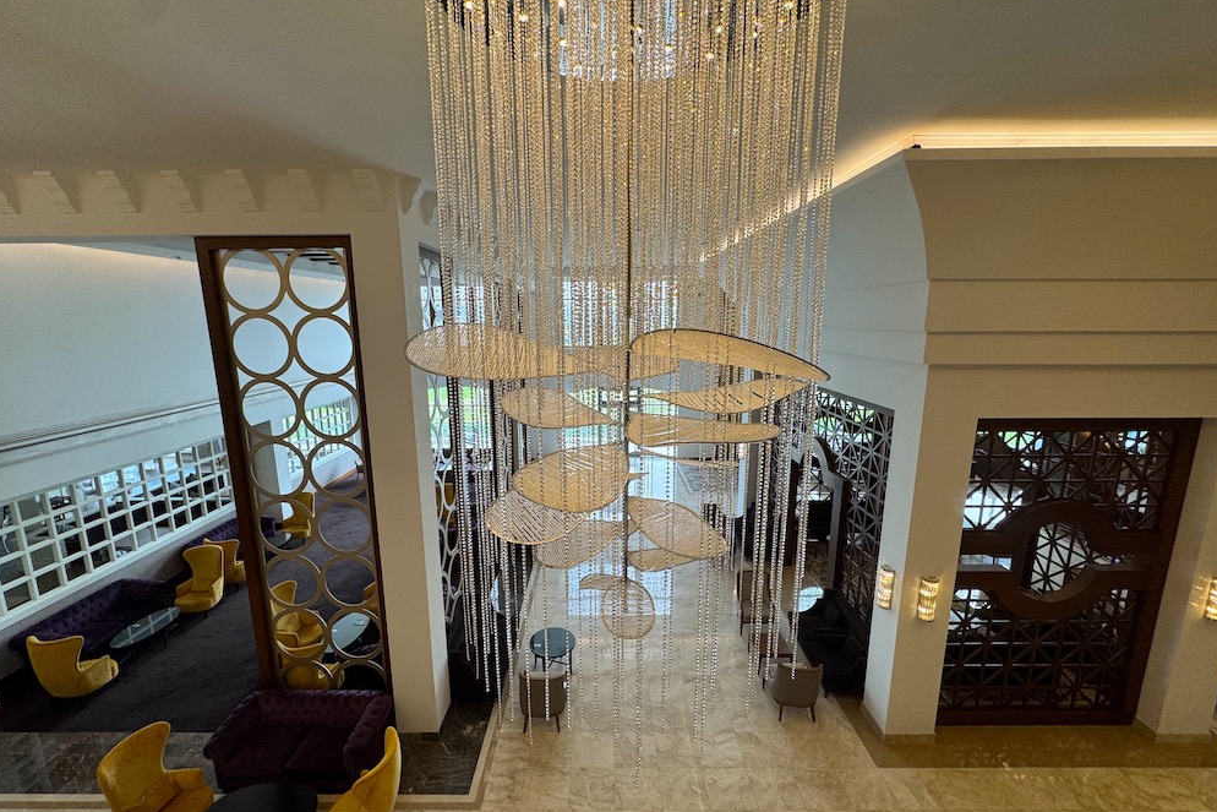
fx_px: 507
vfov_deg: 77.3
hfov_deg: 100.4
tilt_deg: -10.6
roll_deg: +0.1
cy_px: 414
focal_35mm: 15
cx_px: 601
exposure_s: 1/100
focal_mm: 2.22
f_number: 2.2
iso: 80
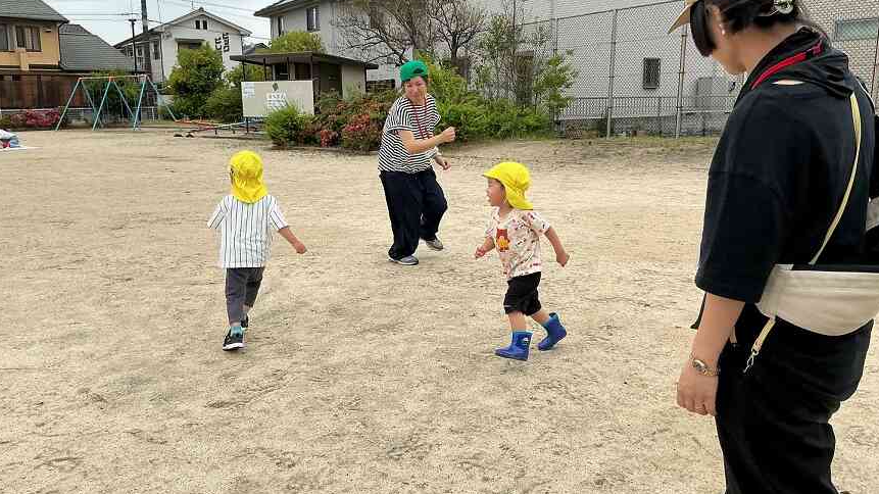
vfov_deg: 36.7
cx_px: 439
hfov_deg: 61.0
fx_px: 746
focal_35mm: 32
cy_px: 236
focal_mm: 3
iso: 25
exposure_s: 1/1730
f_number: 1.8
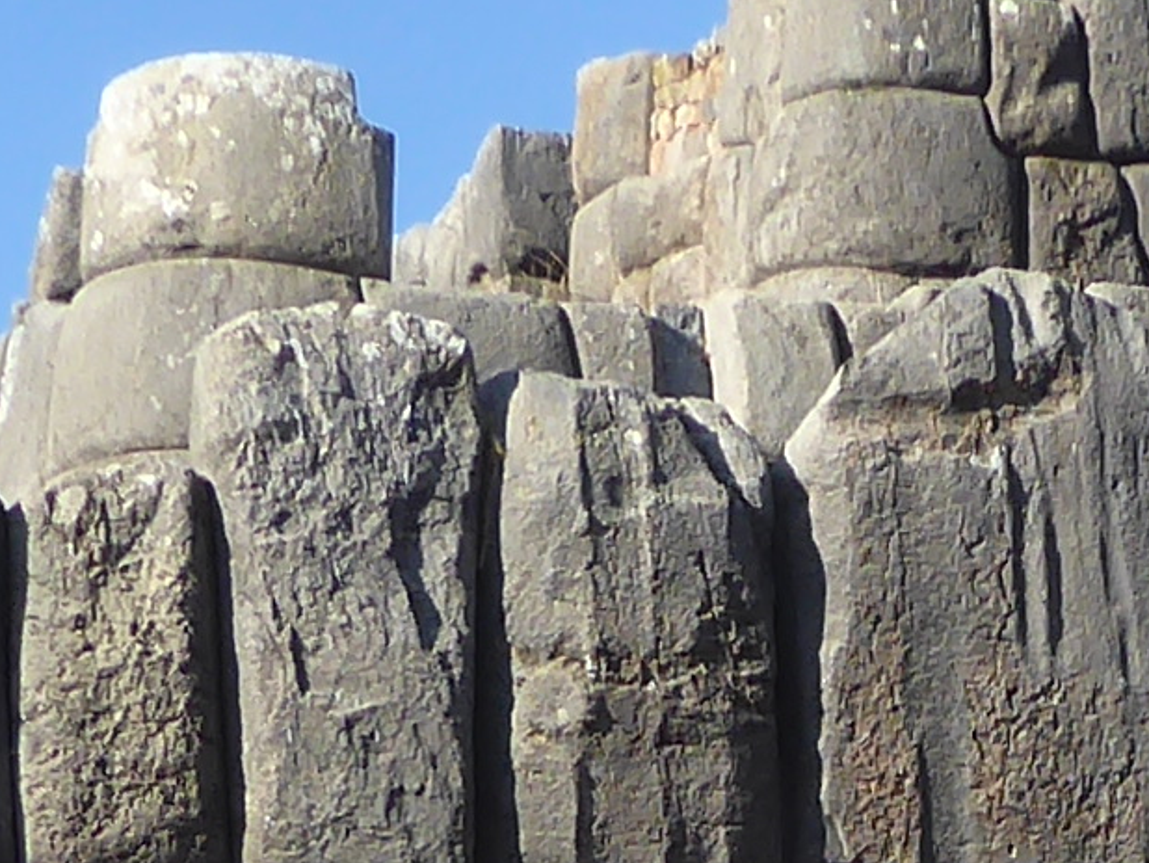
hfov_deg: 8.5
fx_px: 7737
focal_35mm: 233
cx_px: 935
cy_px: 1386
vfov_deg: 6.3
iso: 80
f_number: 3.7
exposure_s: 1/400
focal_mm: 6.3
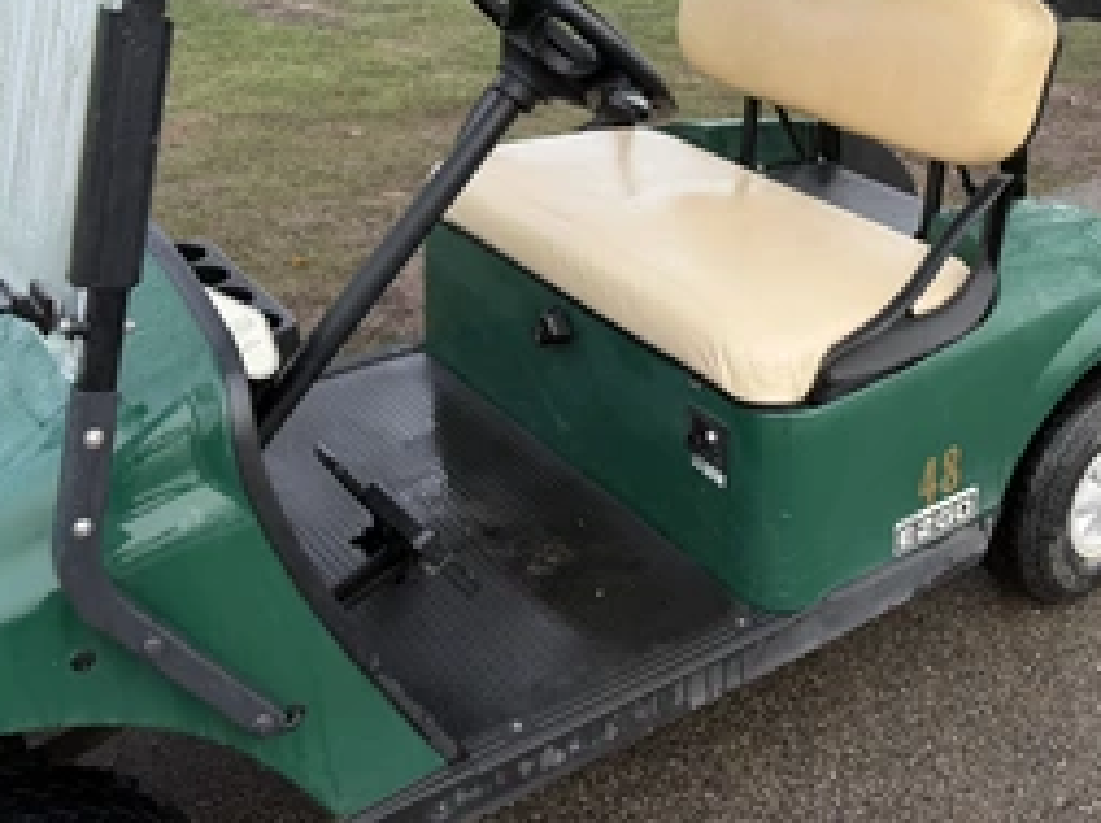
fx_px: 1207
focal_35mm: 38
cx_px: 814
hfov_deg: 47.4
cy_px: 239
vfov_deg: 37.0
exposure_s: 1/166
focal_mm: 6.76
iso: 80
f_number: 1.78
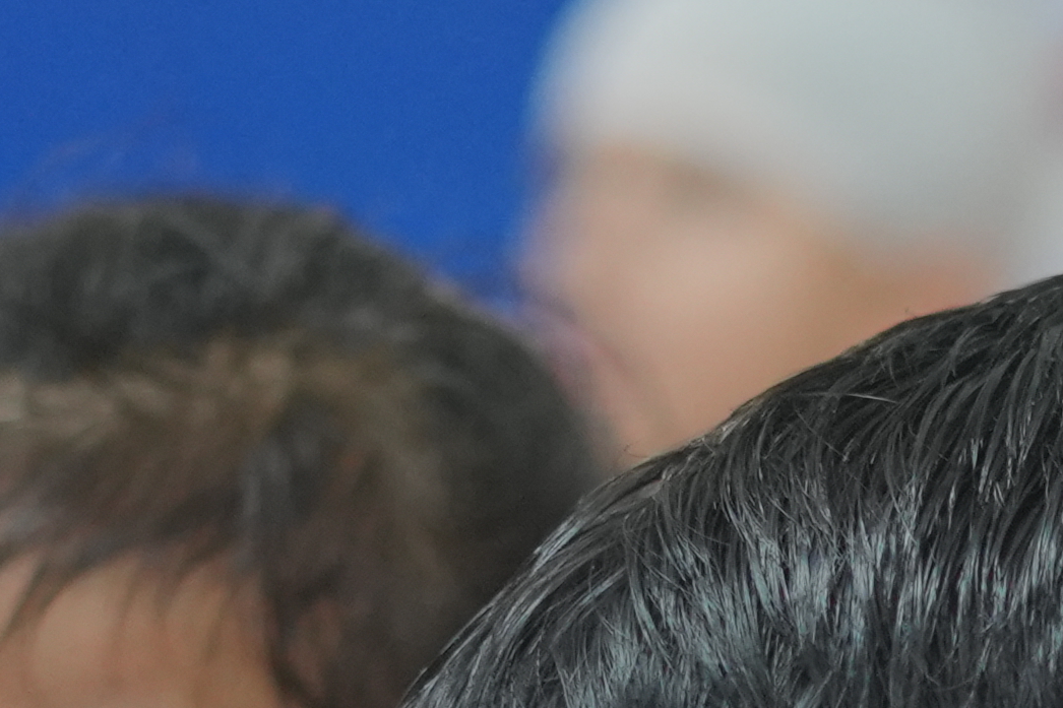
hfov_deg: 6.1
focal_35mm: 335
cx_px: 1401
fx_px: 9890
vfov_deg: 4.1
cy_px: 1427
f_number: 1.8
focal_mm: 50
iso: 1600
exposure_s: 1/160
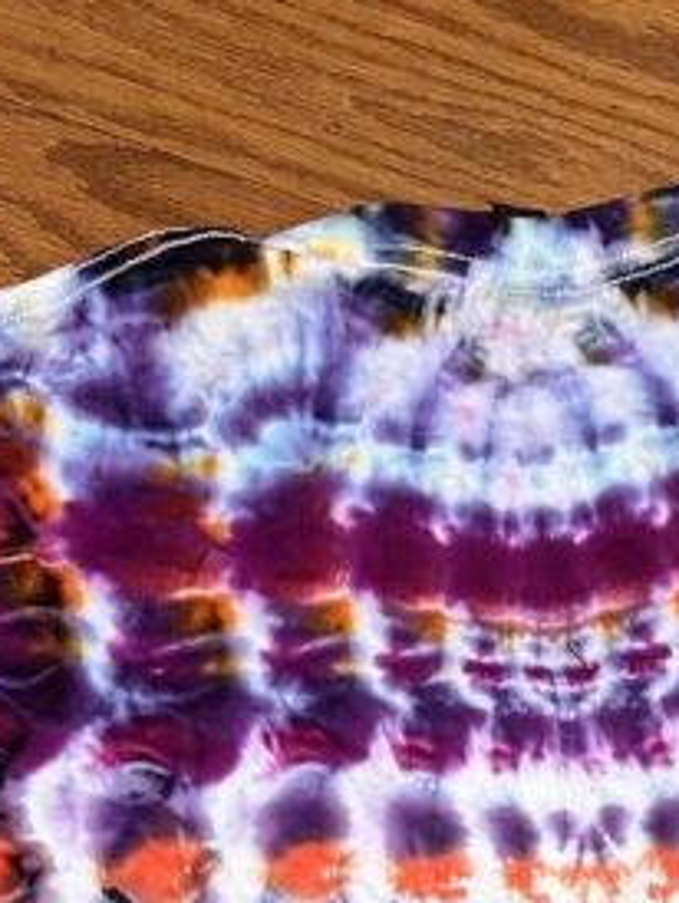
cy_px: 1298
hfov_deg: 15.1
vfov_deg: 18.3
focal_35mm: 97
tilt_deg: -75.3
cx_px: 643
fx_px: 2533
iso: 160
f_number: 1.5
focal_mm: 5.7
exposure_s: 1/42
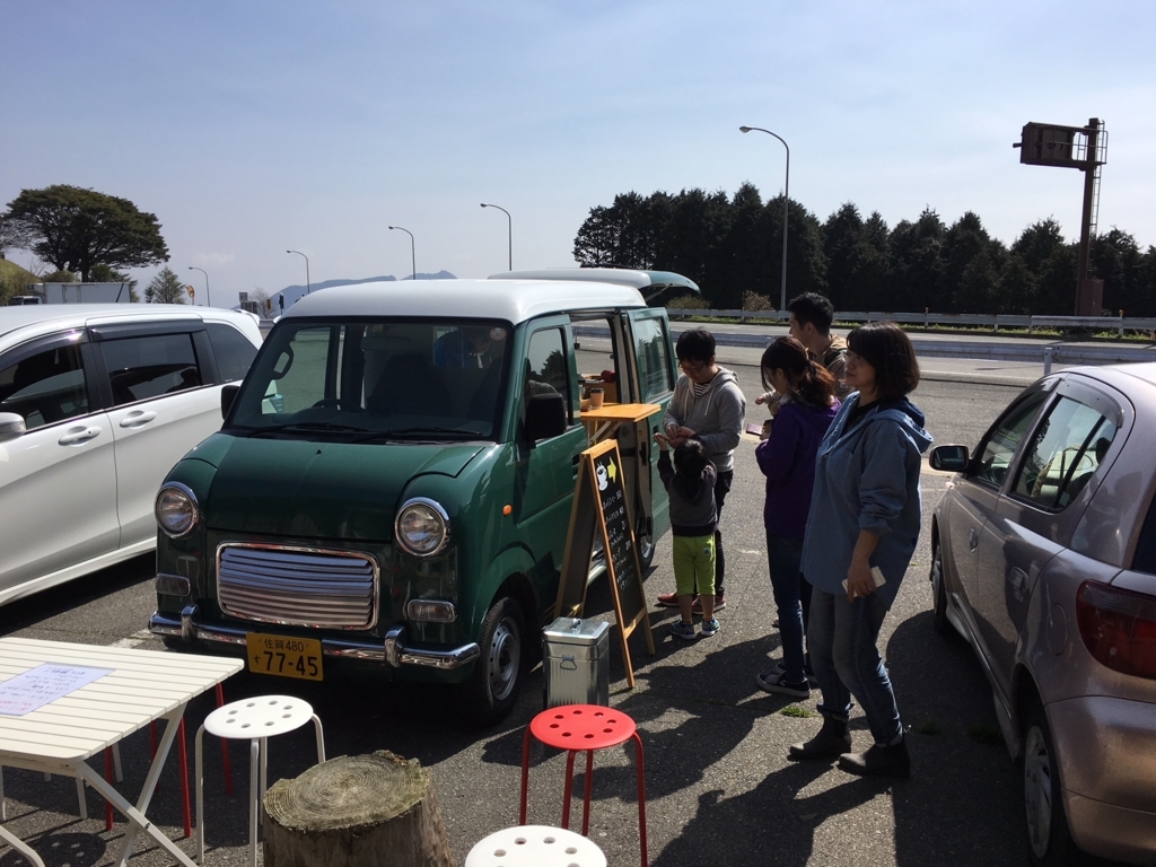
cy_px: 434
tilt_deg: -8.4
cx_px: 578
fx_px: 968
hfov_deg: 61.7
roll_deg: +0.3
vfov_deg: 48.2
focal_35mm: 29
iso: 25
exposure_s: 1/2564
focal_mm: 4.15
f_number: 2.2
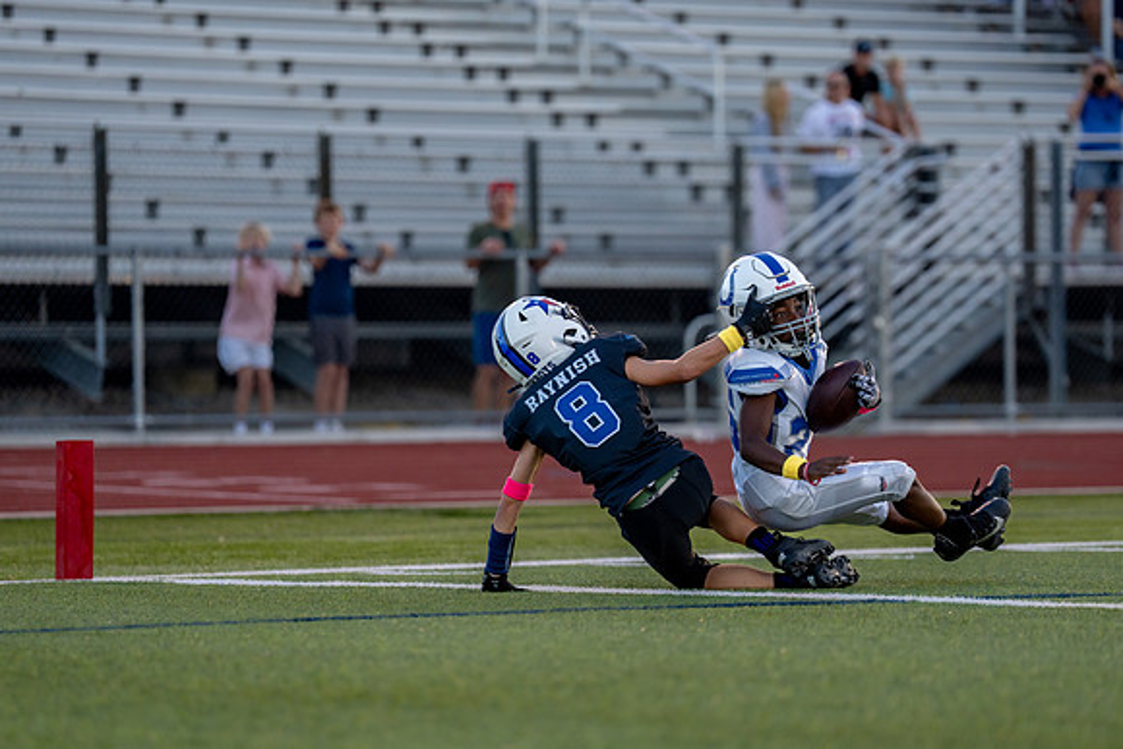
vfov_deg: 7.1
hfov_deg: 10.7
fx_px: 6014
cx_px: 650
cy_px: 380
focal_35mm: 193
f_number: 2.8
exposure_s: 1/1250
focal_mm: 154
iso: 640
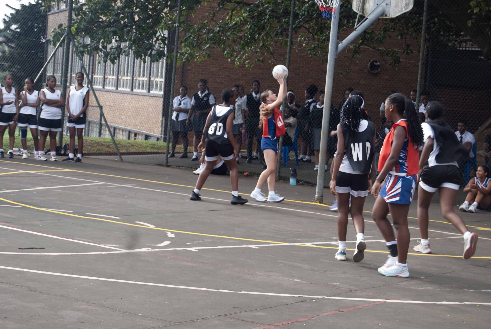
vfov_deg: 16.6
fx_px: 1127
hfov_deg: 24.6
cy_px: 164
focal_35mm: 82
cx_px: 246
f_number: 5.6
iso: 160
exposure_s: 1/125
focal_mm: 55
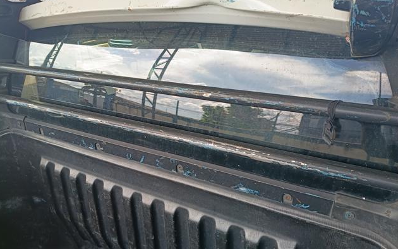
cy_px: 128
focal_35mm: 28
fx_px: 304
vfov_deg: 44.6
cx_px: 199
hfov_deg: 66.5
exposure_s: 1/151
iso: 143
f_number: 1.8
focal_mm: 4.81
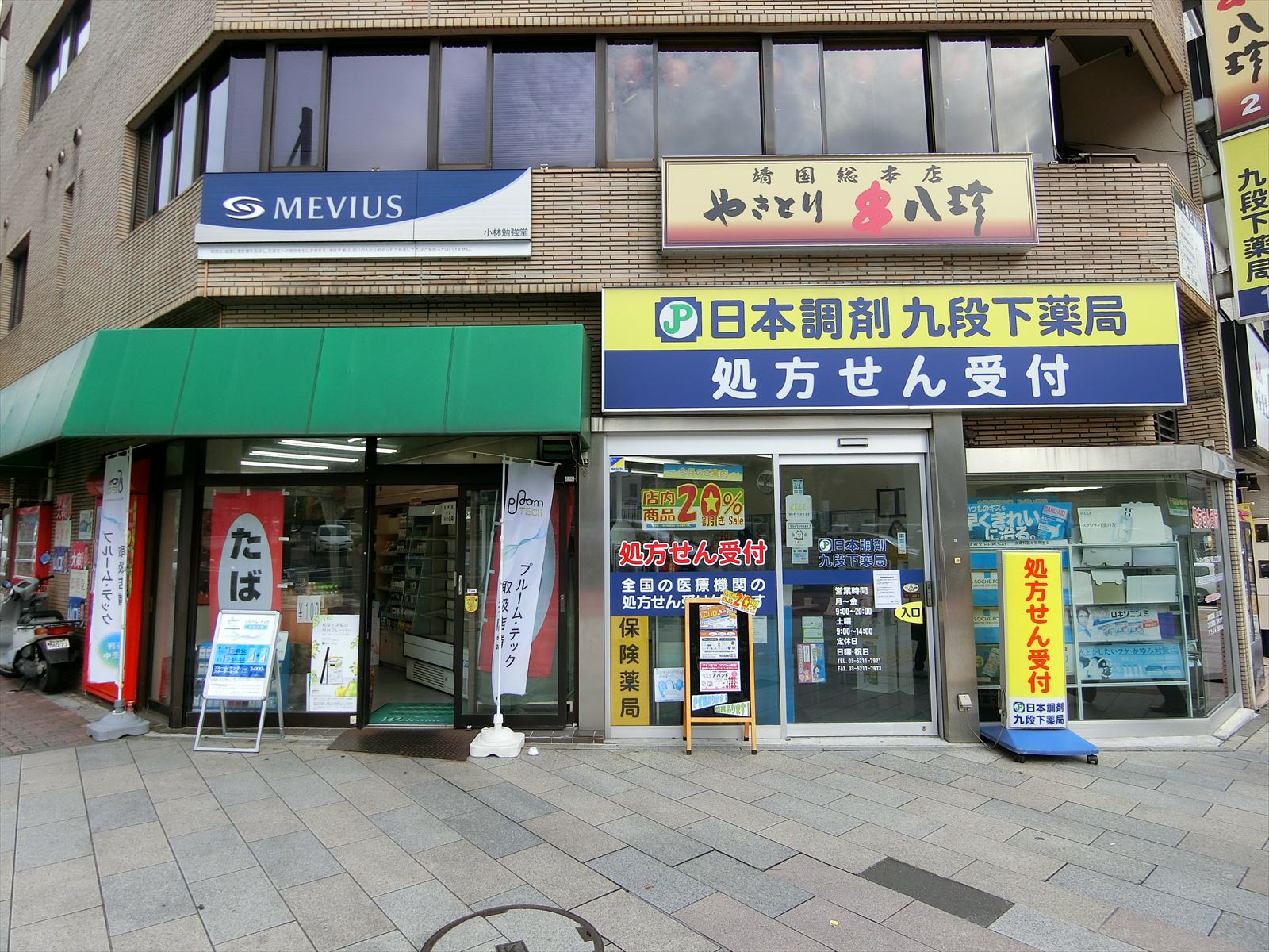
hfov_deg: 84.7
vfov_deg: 68.7
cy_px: 476
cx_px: 634
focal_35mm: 19
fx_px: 697
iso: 80
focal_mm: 4.06
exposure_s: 1/500
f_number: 2.7
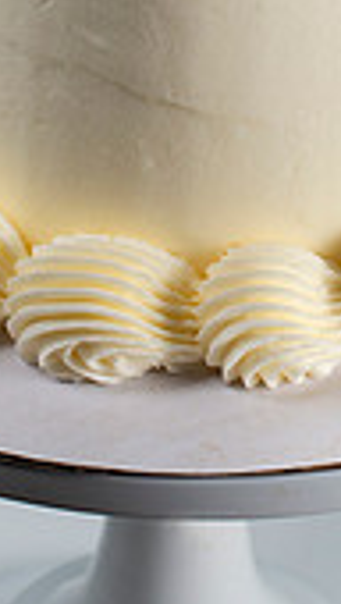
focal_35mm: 211
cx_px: 262
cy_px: 30
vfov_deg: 10.1
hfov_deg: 5.8
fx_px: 3382
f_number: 6.3
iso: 200
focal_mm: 50
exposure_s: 1/200
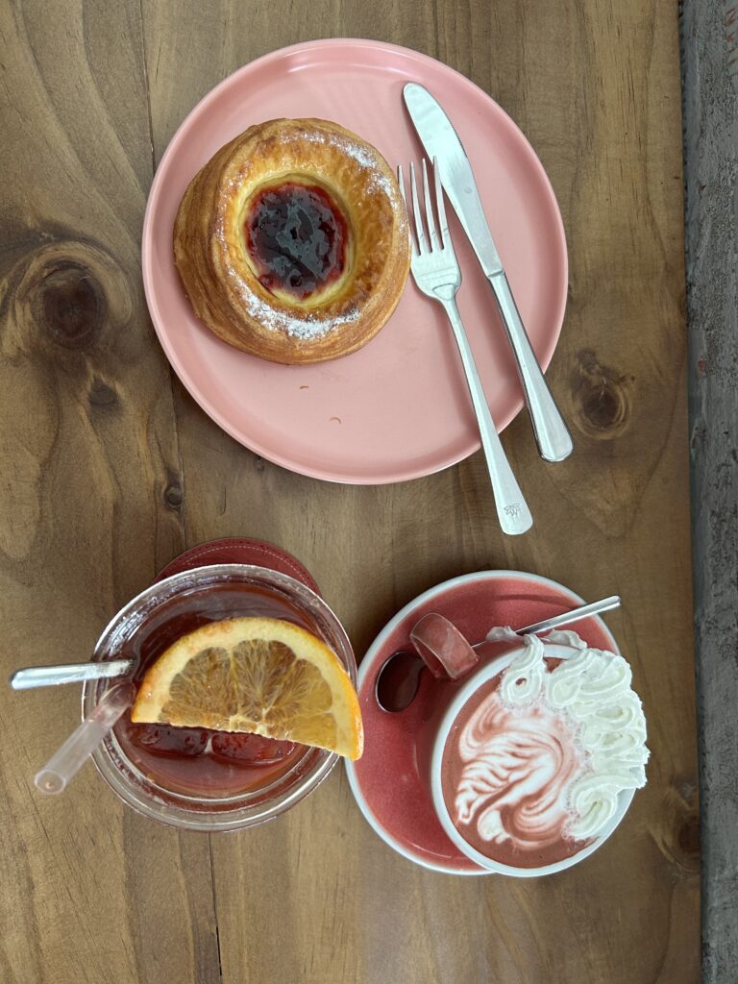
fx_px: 739
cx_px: 369
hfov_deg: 53.1
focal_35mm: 26
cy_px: 492
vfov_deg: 67.3
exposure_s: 1/91
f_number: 1.5
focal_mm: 5.7
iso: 125
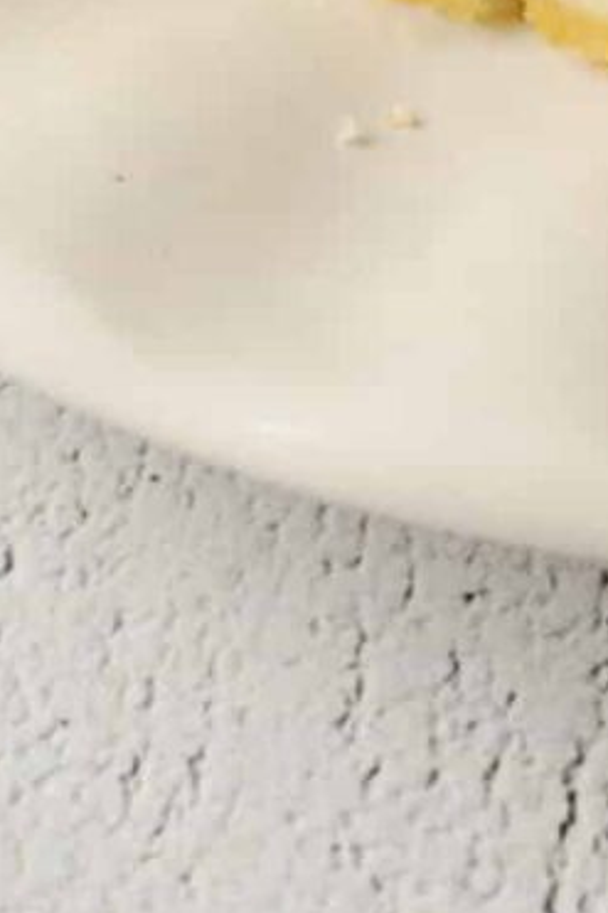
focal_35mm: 276
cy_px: -1110
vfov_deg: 7.1
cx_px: 554
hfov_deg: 5.0
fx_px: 6998
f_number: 6.3
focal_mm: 50
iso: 320
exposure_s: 1/50
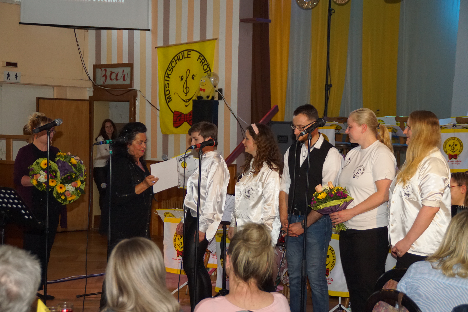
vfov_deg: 18.2
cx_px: 234
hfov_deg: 27.0
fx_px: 975
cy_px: 156
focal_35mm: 75
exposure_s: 1/60
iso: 1600
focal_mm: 50
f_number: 4.5
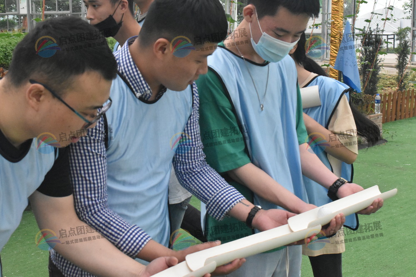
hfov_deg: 33.4
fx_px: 693
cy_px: 138
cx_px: 208
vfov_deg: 22.6
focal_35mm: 60
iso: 6400
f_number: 11
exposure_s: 1/500
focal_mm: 40
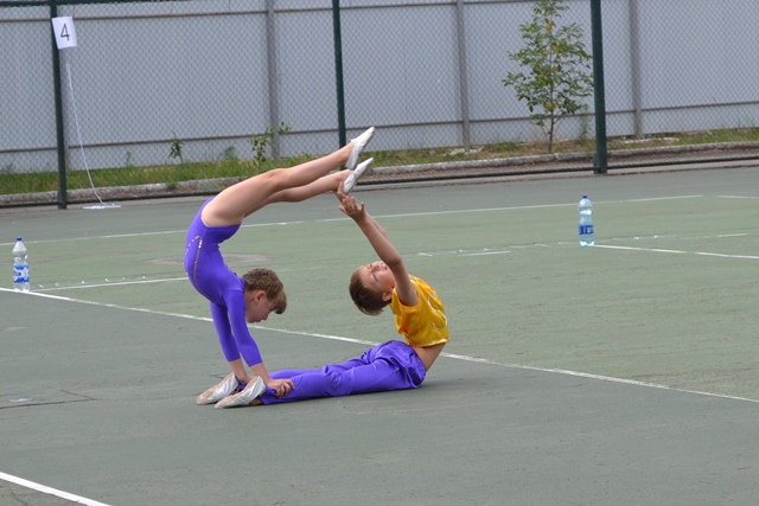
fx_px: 1740
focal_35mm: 82
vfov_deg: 16.6
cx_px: 380
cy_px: 253
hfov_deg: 24.6
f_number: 7.1
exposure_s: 1/200
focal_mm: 55
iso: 100
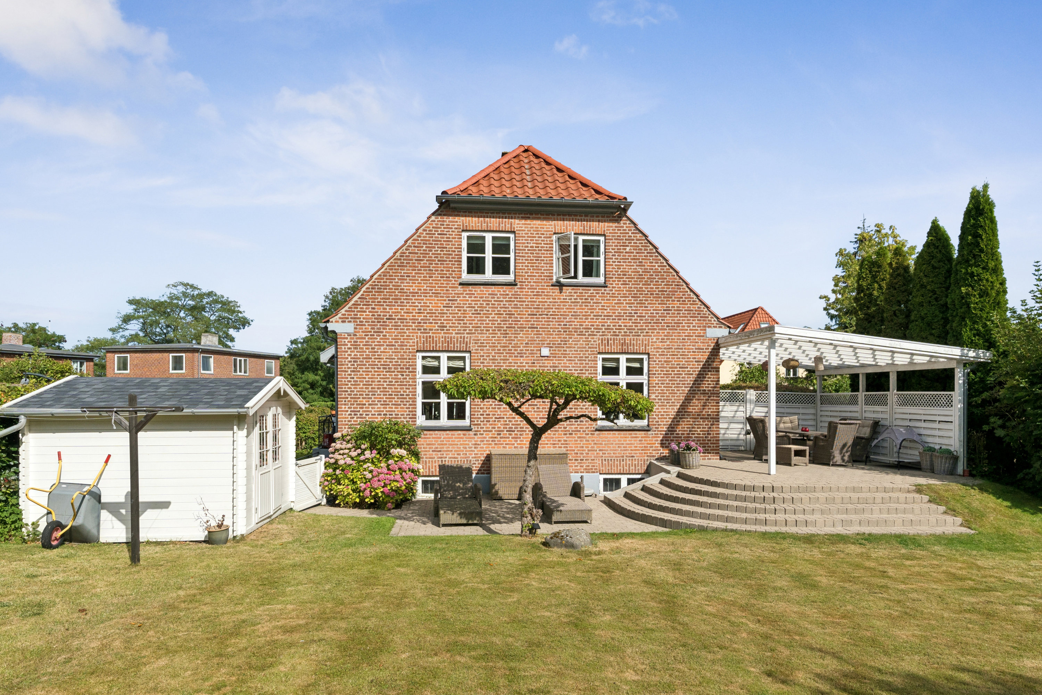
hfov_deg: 81.6
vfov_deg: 59.8
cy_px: 348
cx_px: 521
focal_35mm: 21
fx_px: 603
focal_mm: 13.9
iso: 400
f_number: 7.1
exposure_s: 1/2500
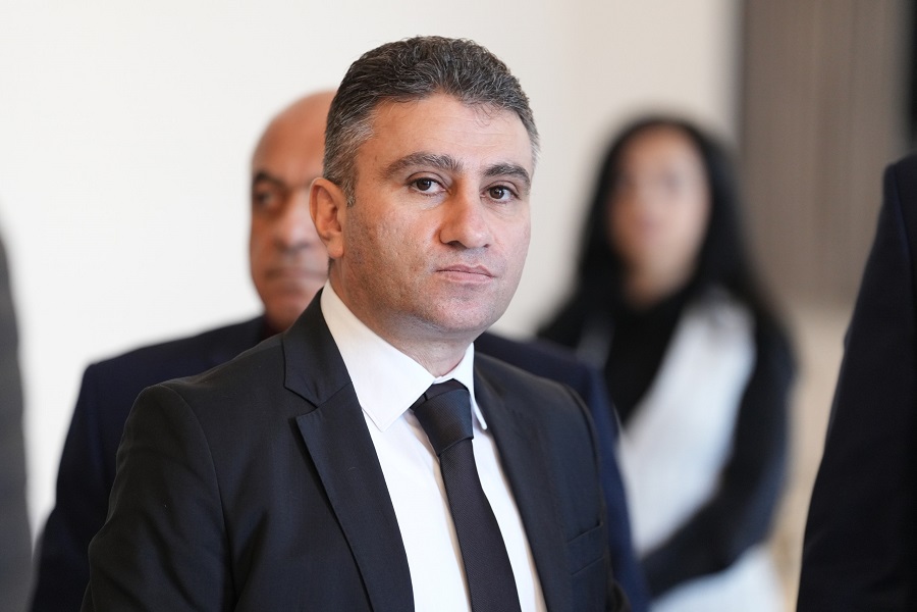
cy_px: 306
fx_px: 4788
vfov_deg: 7.3
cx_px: 458
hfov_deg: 10.9
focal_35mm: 188
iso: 2000
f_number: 2.8
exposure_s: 1/250
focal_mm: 188
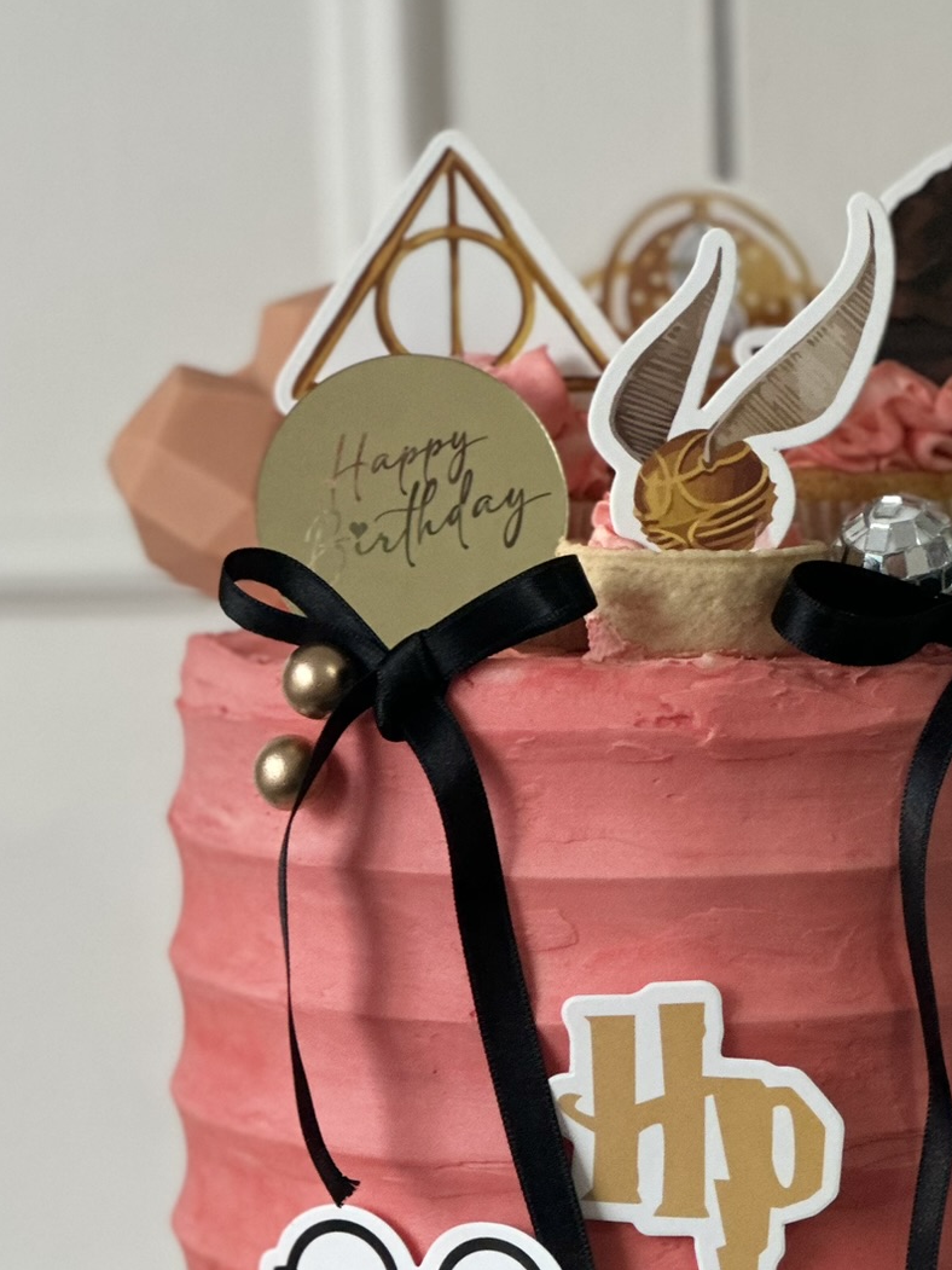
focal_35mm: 150
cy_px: 1021
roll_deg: +1.3
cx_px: 691
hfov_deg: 9.9
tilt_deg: -7.9
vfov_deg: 13.1
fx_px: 5501
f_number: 2.8
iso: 200
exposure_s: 1/40
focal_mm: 9
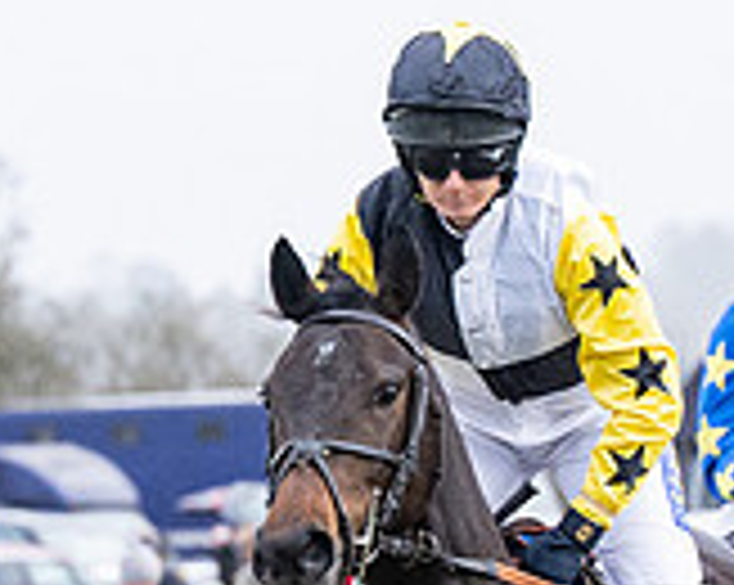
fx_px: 20786
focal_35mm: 958
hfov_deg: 2.0
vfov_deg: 1.6
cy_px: 975
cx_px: 642
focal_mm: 120
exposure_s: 1/1250
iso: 800
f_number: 4
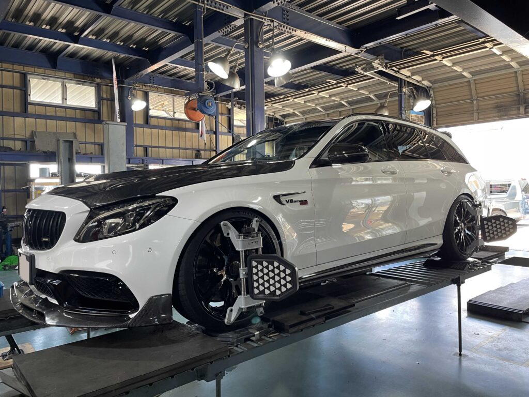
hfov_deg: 67.3
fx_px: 397
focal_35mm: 26
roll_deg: +0.6
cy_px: 198
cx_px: 264
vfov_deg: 53.1
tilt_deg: -0.3
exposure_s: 1/50
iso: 80
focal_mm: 4.2
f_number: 1.6
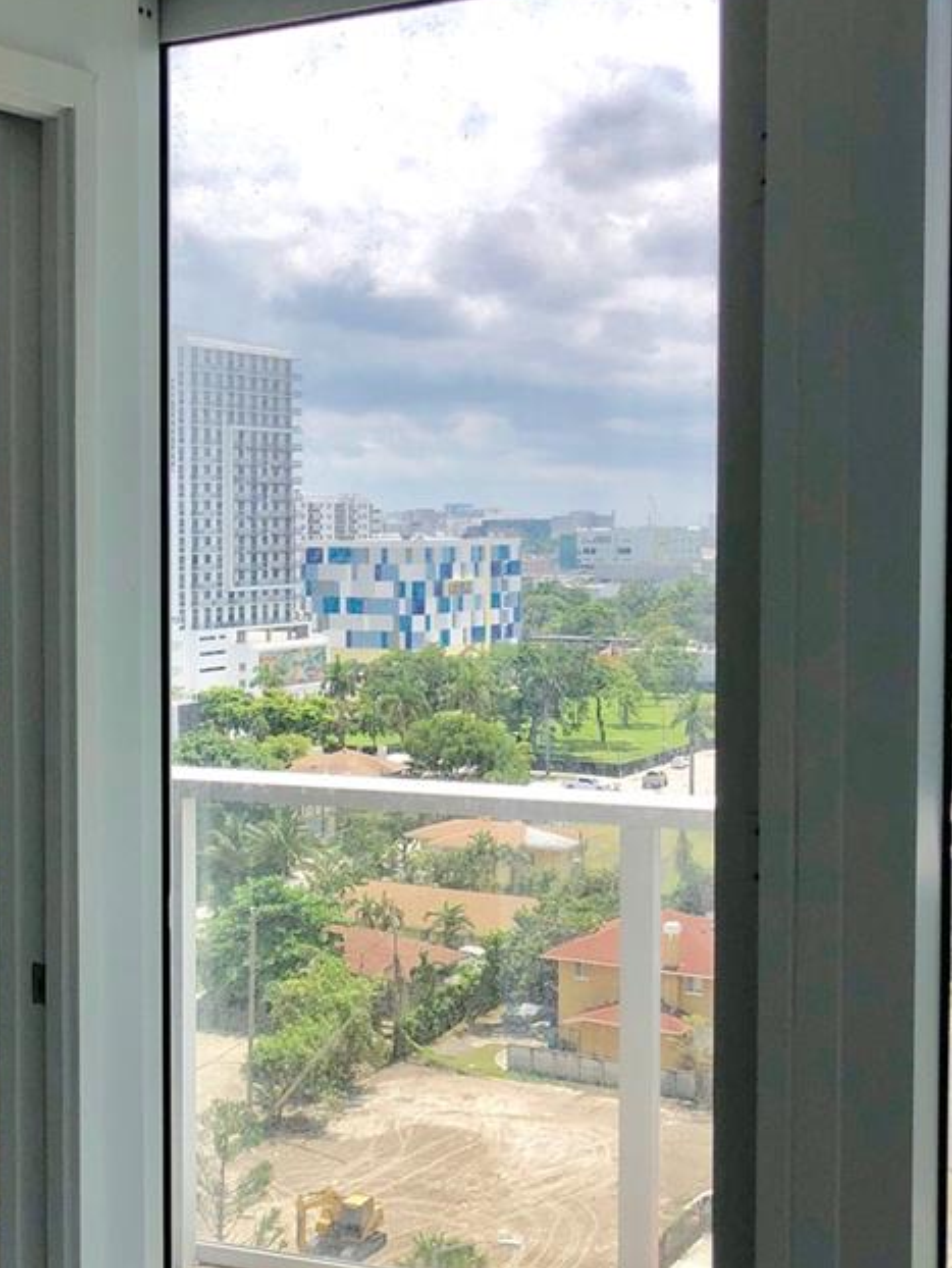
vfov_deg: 35.5
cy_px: 640
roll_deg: -1.6
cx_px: 143
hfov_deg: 26.4
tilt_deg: -3.5
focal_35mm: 54
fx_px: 1979
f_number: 1.8
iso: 20
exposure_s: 1/600
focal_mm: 4
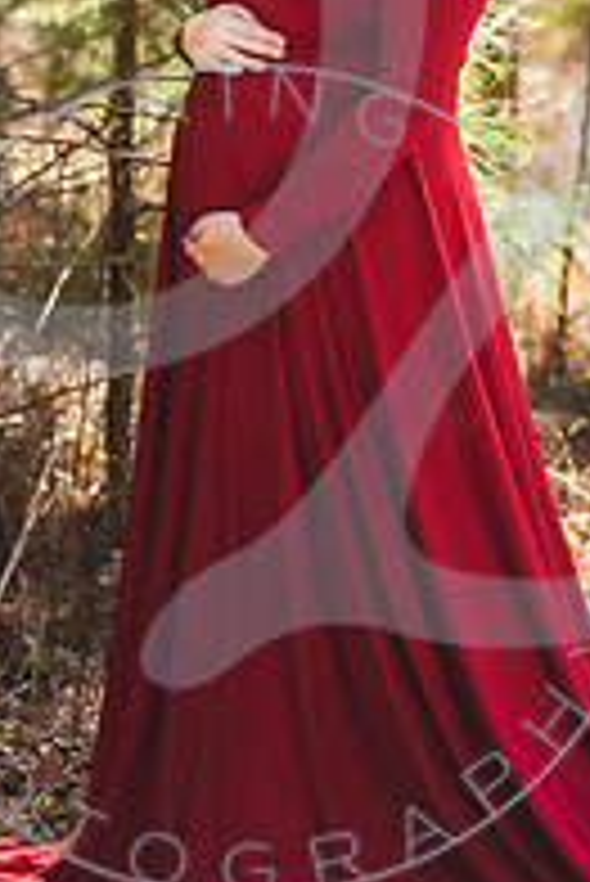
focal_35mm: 195
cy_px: 140
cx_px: 450
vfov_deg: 10.5
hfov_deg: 7.0
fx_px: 4785
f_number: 2.8
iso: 100
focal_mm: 85
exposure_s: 1/400
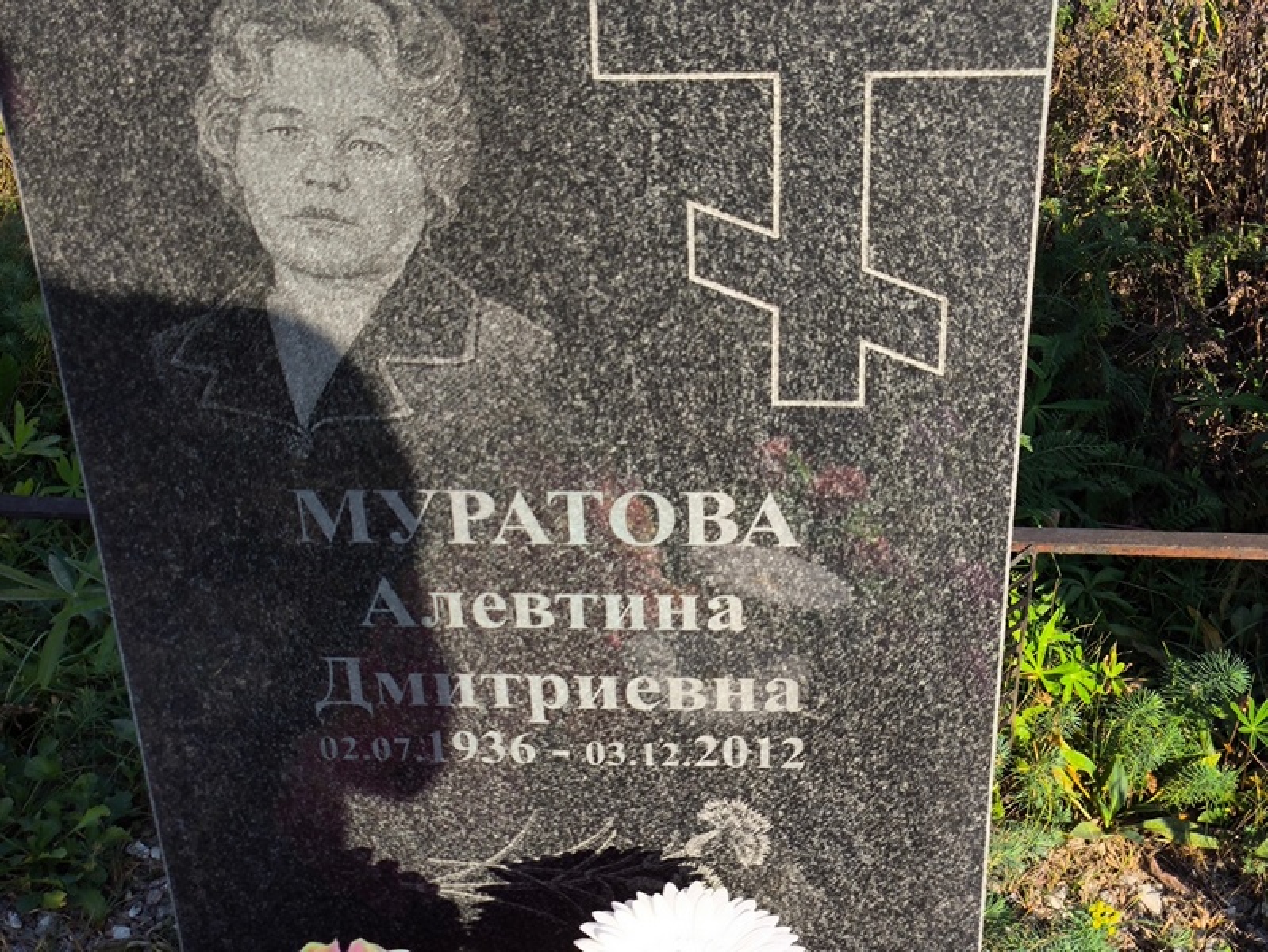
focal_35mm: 50
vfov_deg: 29.1
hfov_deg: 38.2
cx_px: 634
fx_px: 1832
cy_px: 476
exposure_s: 1/877
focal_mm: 4.71
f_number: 1.7
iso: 50
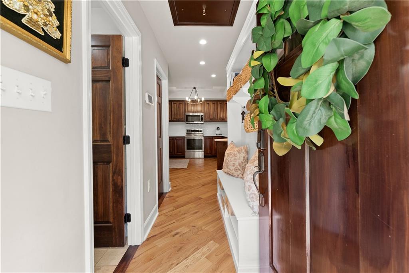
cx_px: 204
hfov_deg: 104.2
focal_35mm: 14
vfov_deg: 81.2
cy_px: 136
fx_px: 159
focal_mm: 14
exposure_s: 1/15
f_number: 7.1
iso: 800
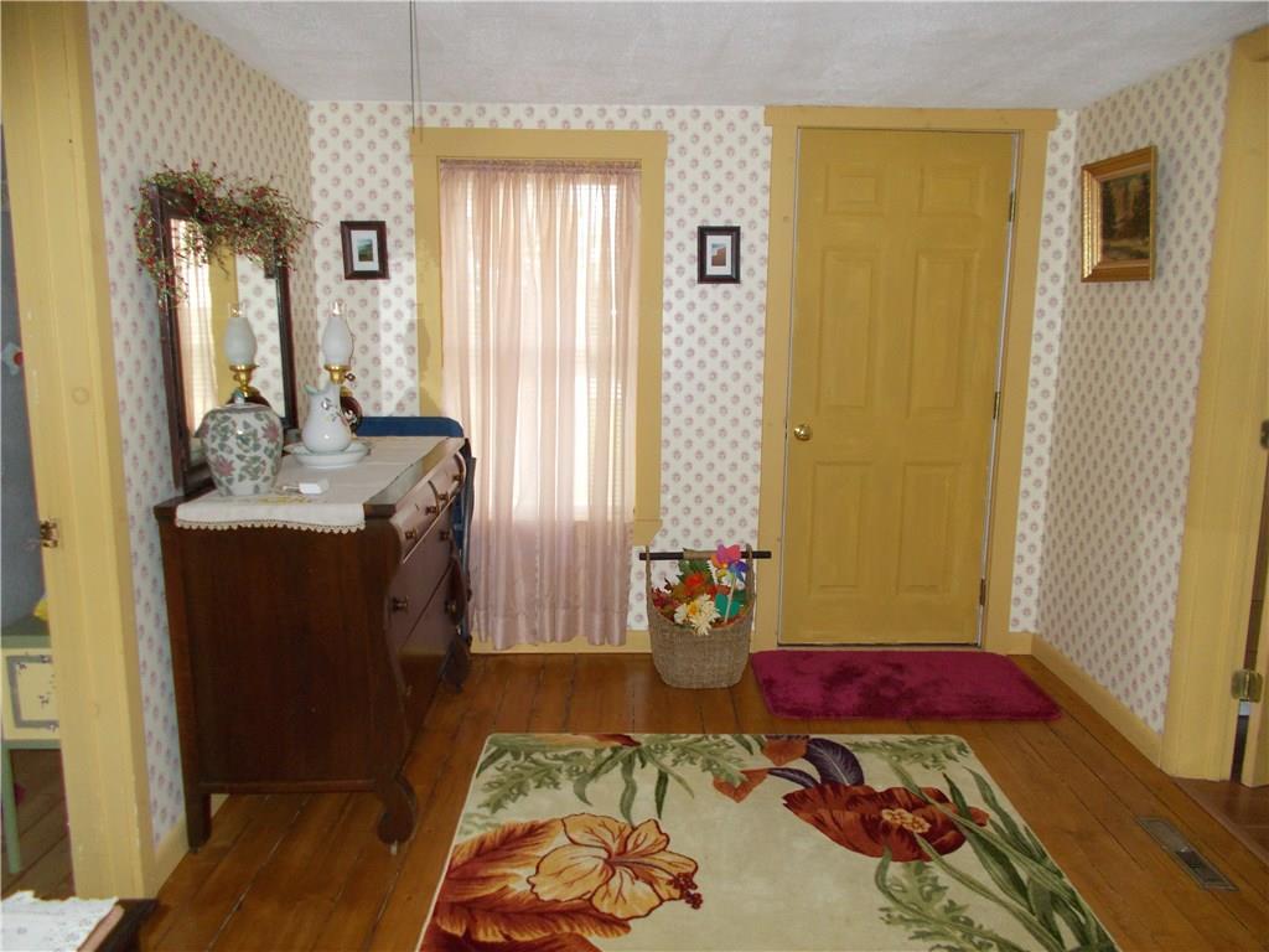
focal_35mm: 26
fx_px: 953
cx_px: 634
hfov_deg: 67.3
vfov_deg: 53.1
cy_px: 476
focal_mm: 4.6
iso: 220
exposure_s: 1/25
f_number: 3.2
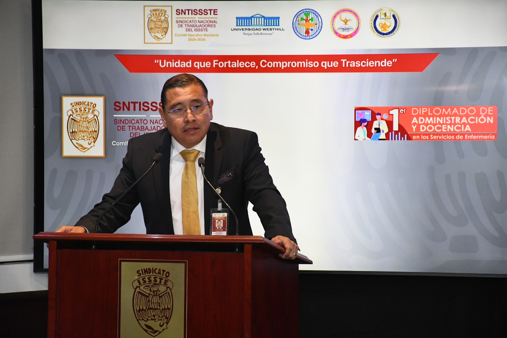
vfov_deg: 8.2
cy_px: 169
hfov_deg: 12.2
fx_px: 2366
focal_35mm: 168
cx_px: 254
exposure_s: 1/125
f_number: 5.6
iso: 4000
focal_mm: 112
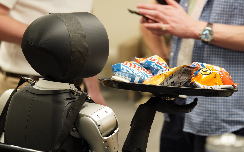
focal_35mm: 116
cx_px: 122
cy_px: 78
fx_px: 768
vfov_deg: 11.3
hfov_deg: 18.0
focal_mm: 75
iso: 1600
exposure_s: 1/160
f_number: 4
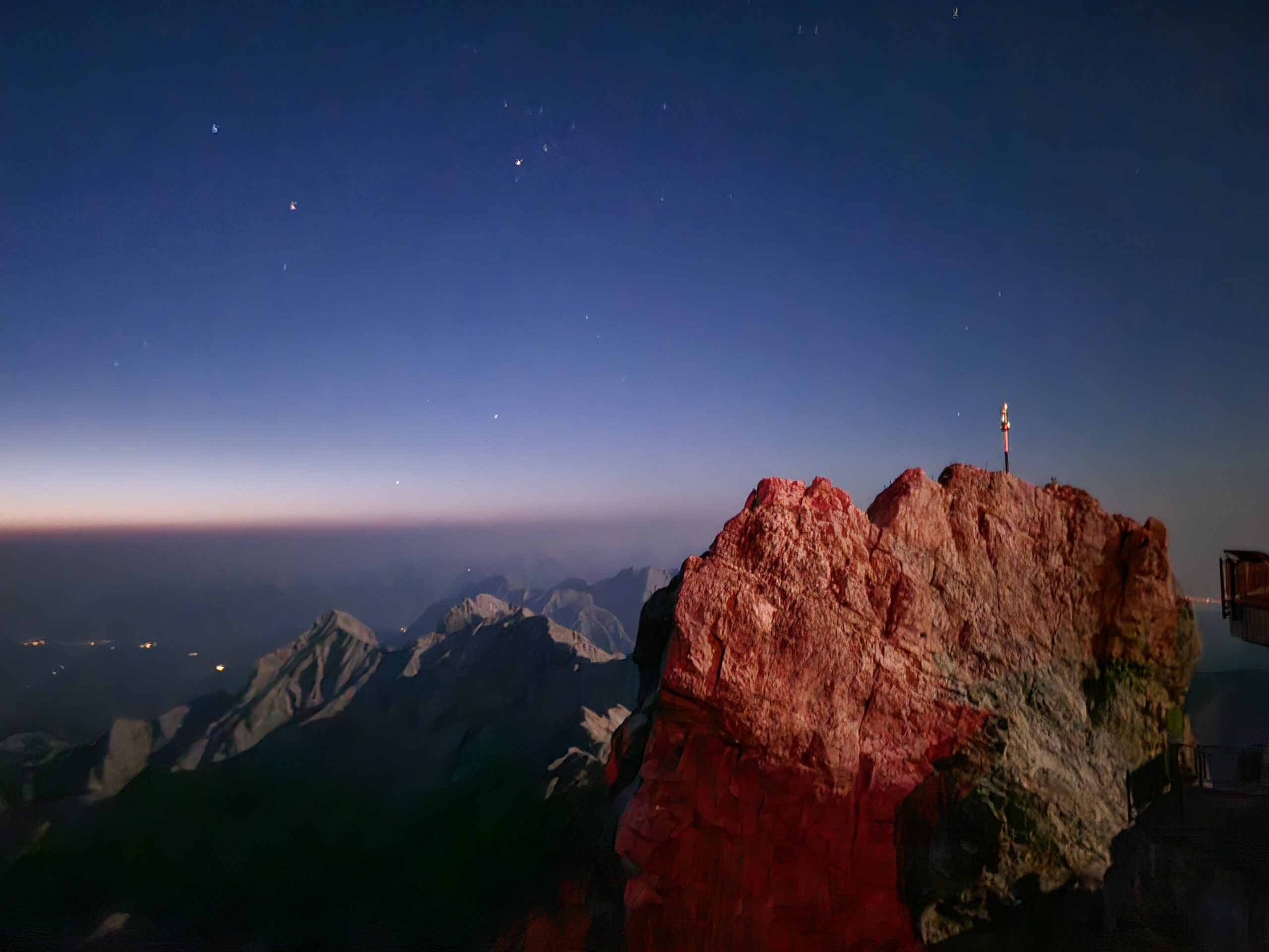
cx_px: 634
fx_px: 843
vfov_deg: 58.9
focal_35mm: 23
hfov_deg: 73.9
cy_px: 476
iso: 2000
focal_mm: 5.4
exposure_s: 1/2
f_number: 1.8
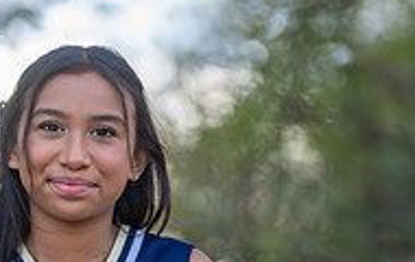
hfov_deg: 4.9
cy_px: 299
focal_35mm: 428
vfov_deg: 3.1
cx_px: 98
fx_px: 4855
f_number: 2.8
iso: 160
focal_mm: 135
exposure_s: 1/320
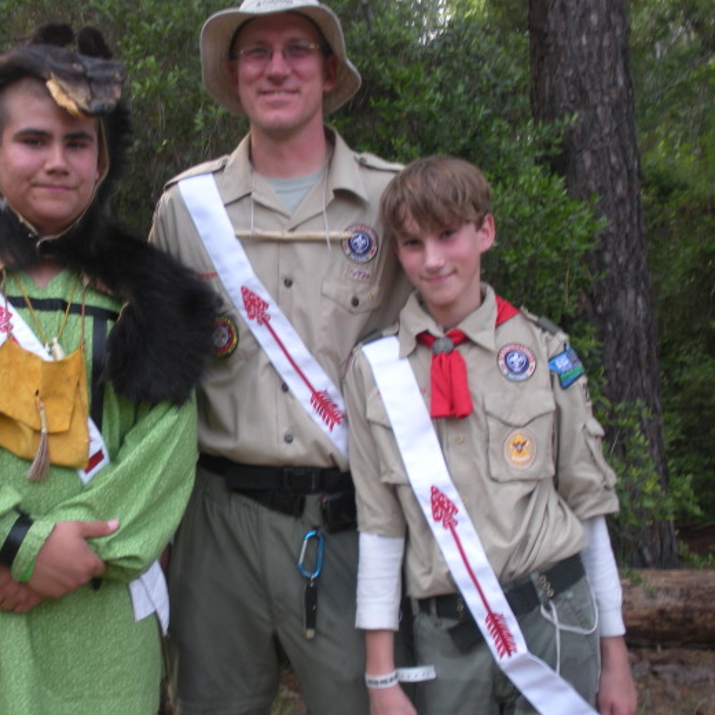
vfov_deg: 34.6
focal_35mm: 49
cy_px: 396
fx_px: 1145
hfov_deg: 34.5
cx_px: 280
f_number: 3.5
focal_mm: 6.3
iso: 72
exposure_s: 1/62.6
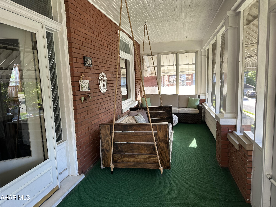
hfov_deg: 71.6
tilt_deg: -6.9
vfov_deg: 56.8
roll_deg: +3.0
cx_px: 138
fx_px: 191
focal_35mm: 24
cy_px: 104
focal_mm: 6.86
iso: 64
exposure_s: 1/121
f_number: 1.78
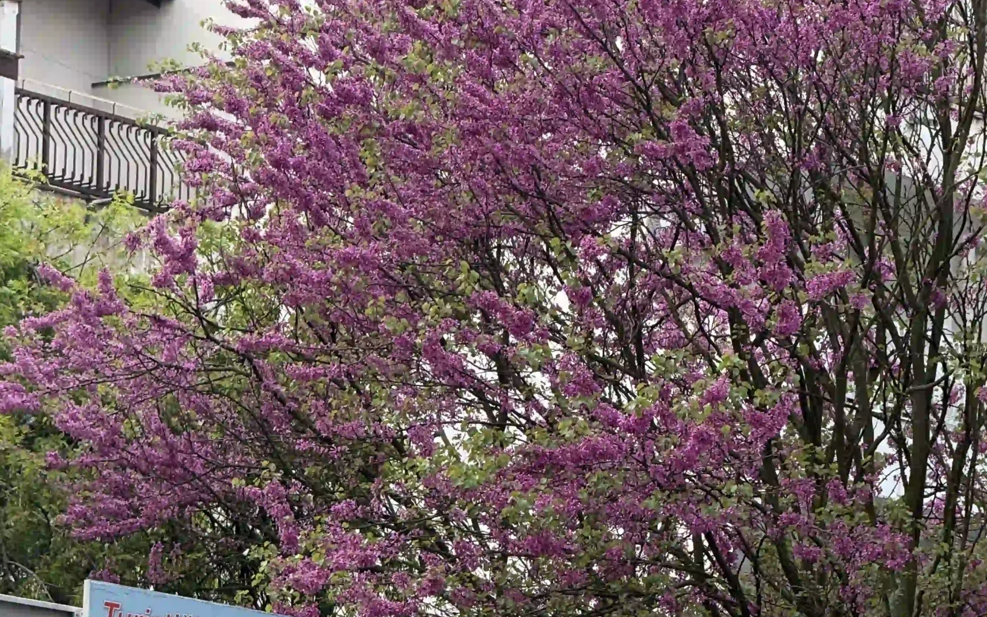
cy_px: 411
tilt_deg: +9.9
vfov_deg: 6.9
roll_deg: -0.6
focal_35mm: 190
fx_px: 5110
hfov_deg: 11.0
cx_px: 530
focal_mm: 15.66
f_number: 2.8
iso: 64
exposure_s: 1/196
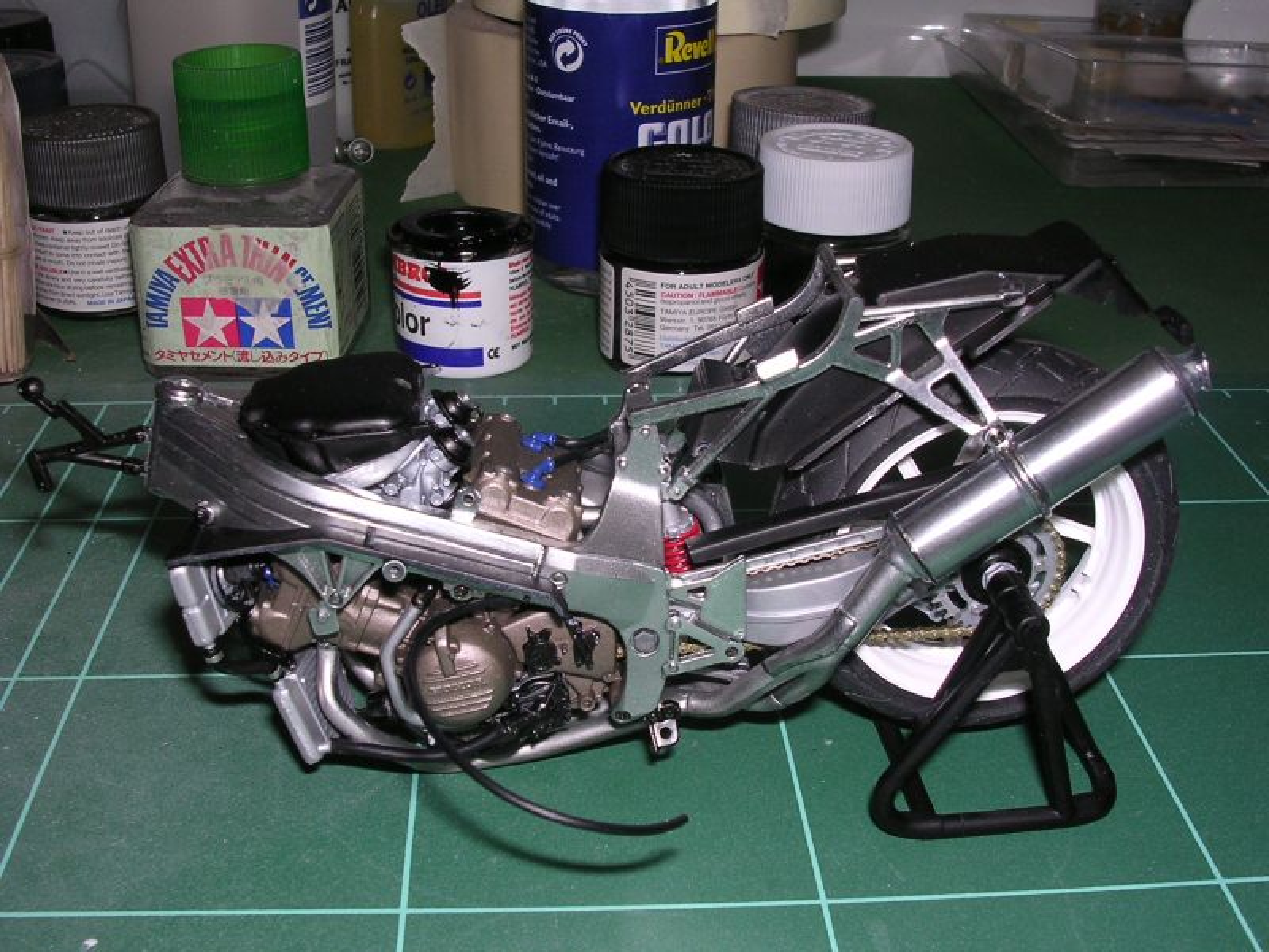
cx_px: 634
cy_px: 476
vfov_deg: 33.6
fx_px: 1576
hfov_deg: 43.9
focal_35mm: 43
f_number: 5.9
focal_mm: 6.6
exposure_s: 1/60.1
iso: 100
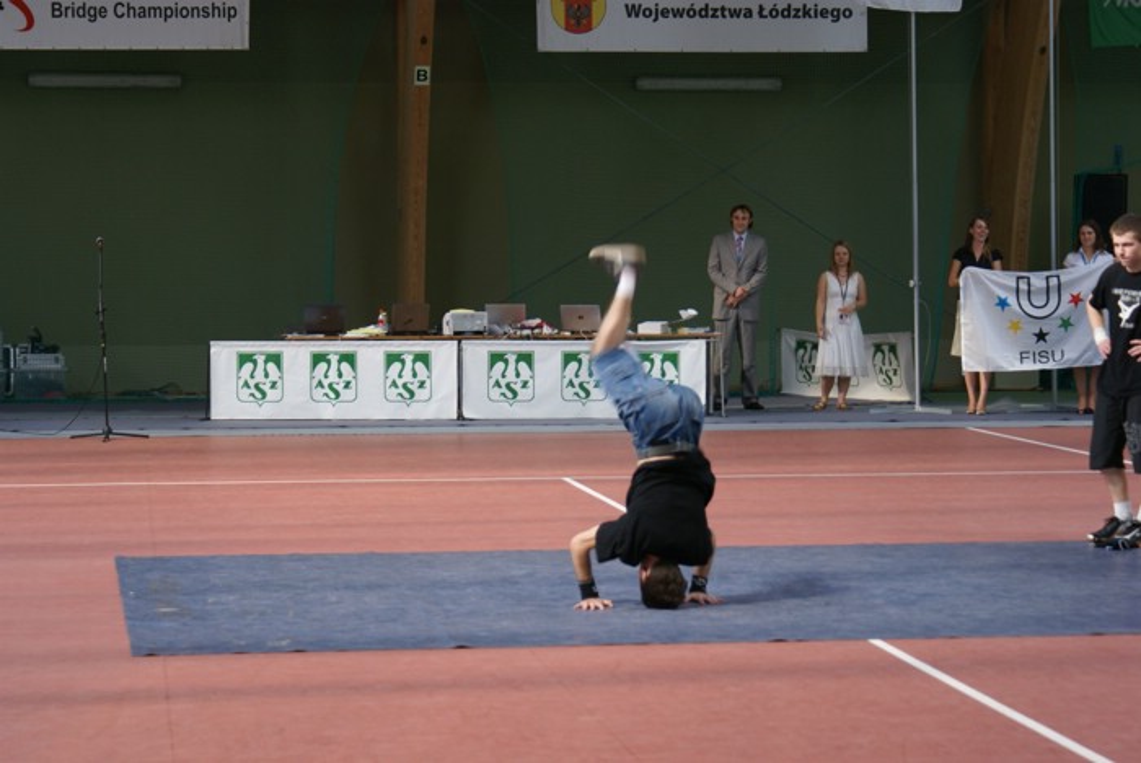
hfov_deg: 19.4
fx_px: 3331
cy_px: 382
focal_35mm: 105
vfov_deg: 13.1
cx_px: 570
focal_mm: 70
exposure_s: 1/30
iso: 200
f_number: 5.6
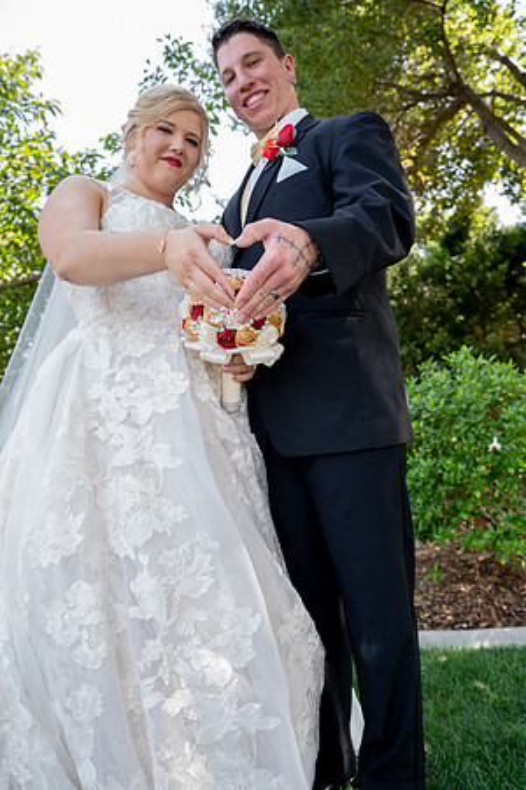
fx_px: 548
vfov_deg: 71.5
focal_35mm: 25
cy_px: 395
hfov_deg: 51.3
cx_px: 263
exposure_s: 1/125
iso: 500
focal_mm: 25
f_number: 5
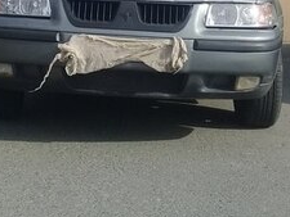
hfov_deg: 21.5
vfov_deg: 15.5
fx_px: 763
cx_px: 140
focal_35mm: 91
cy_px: -56
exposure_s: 1/1330
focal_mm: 3.3
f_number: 2.2
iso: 50
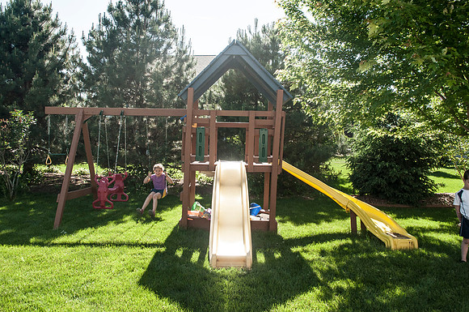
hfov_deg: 67.5
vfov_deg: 47.8
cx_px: 234
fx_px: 351
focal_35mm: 27
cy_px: 156
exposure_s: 1/2000
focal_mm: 18
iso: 400
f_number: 5
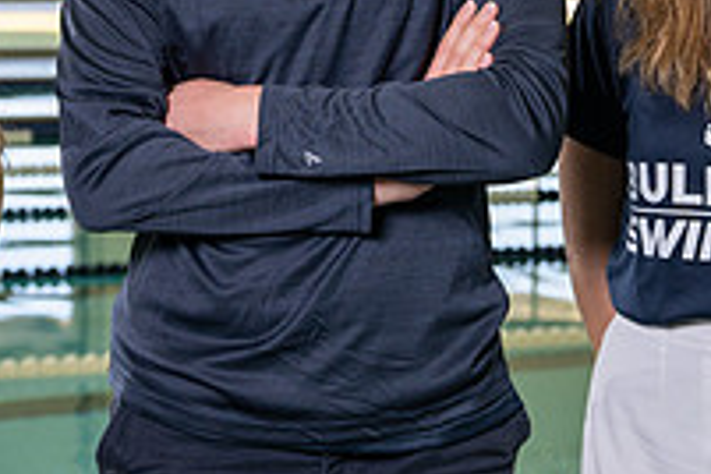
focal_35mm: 121
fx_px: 2390
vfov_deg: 11.2
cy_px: 16
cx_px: 251
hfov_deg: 16.9
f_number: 4.5
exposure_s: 1/250
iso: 200
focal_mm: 42
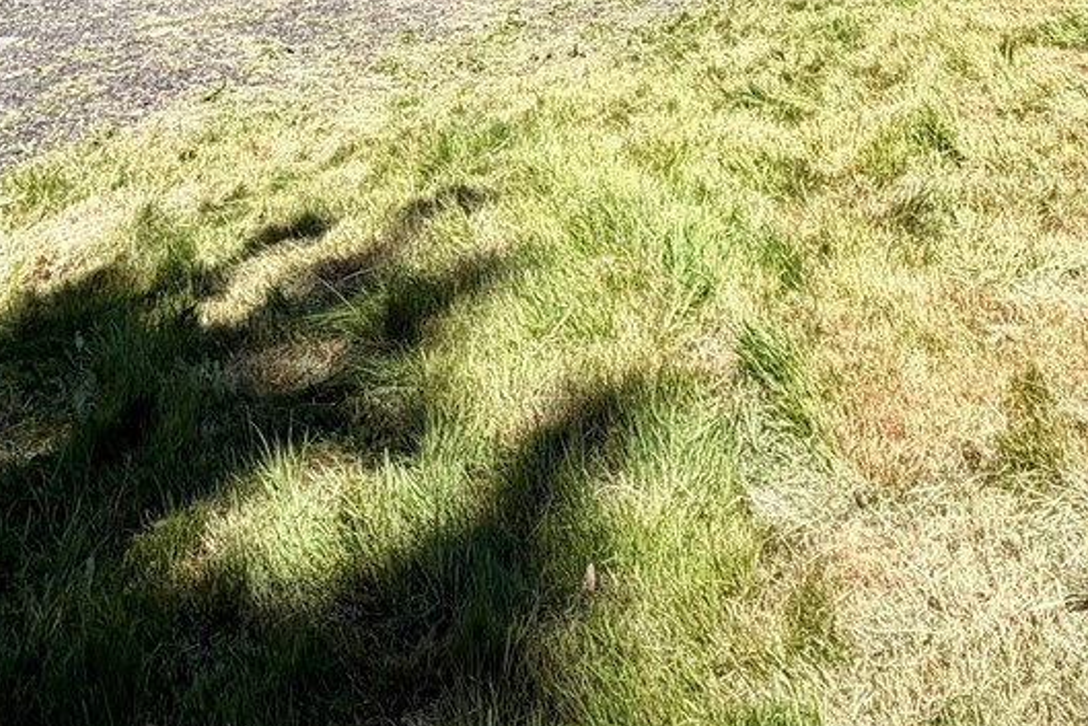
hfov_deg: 44.2
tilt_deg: +4.8
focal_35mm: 44
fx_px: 1330
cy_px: -444
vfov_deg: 22.9
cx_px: 662
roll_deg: -2.0
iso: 40
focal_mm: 2.22
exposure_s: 1/770
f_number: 2.2
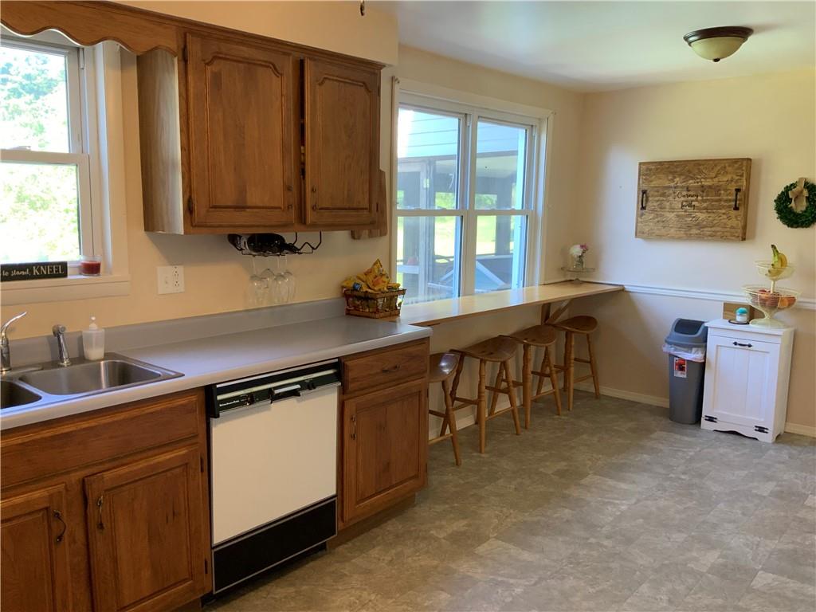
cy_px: 306
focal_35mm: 29
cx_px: 408
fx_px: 684
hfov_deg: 61.7
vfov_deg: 48.2
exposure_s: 1/60
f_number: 1.8
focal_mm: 3
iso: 100
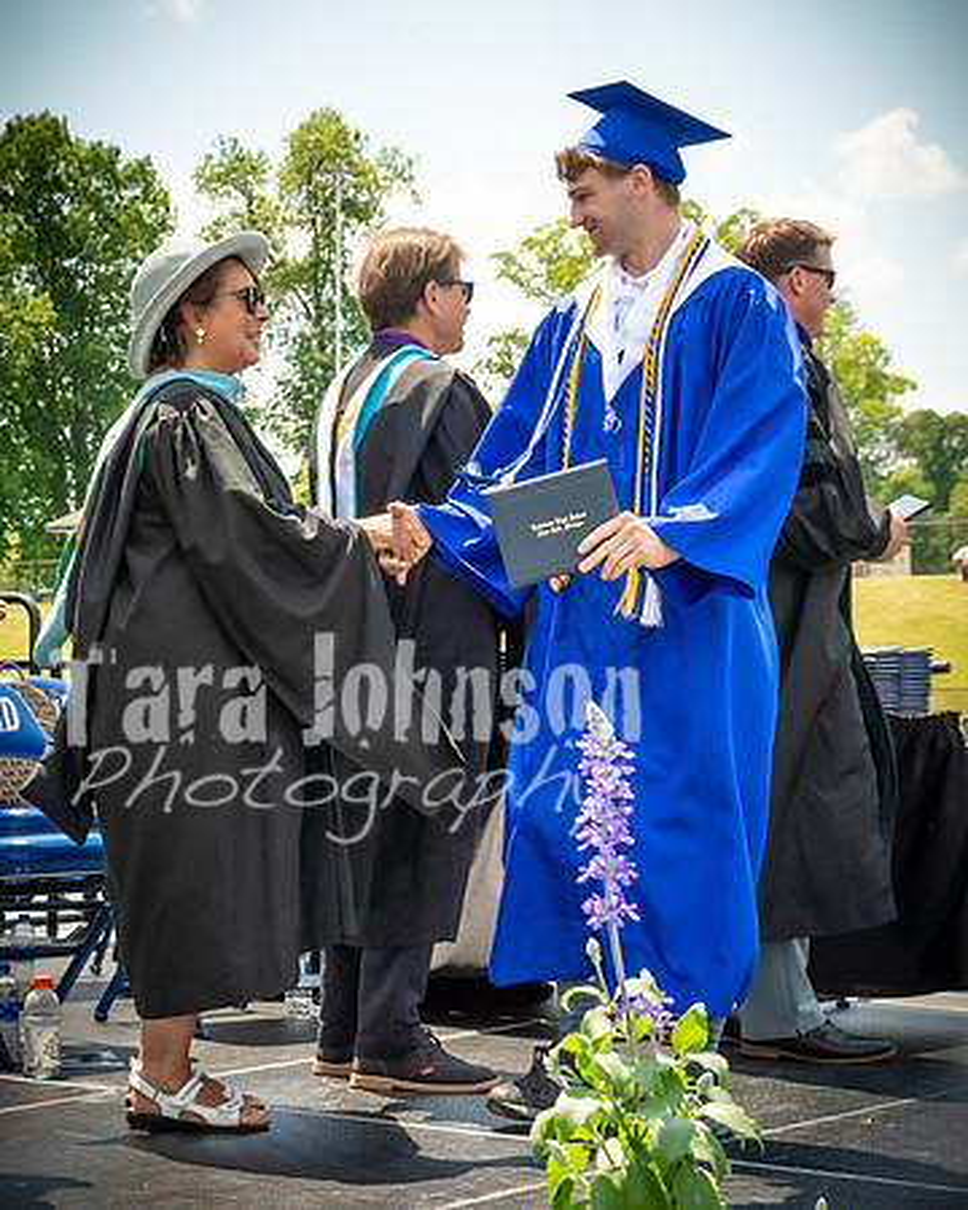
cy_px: 568
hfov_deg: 18.9
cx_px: 264
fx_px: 2890
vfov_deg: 23.6
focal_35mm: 81
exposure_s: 1/800
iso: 200
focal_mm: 36
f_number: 7.1
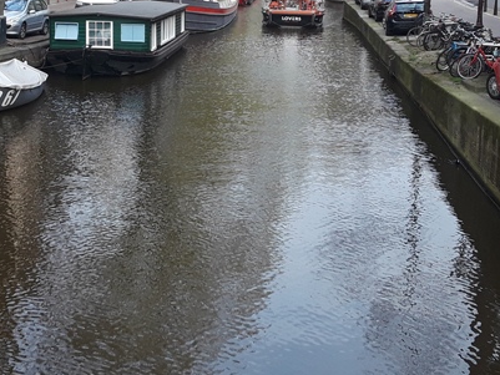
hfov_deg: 33.5
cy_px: 103
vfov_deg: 25.4
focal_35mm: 57
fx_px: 824
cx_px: 172
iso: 50
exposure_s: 1/120
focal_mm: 2.9
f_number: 1.9
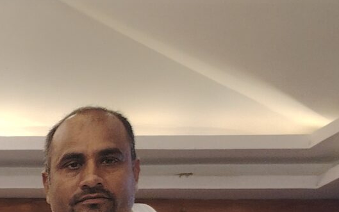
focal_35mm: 123
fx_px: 1137
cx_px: -426
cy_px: 459
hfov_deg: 13.4
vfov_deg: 9.7
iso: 866
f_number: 1.75
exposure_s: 1/33.3
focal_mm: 5.25
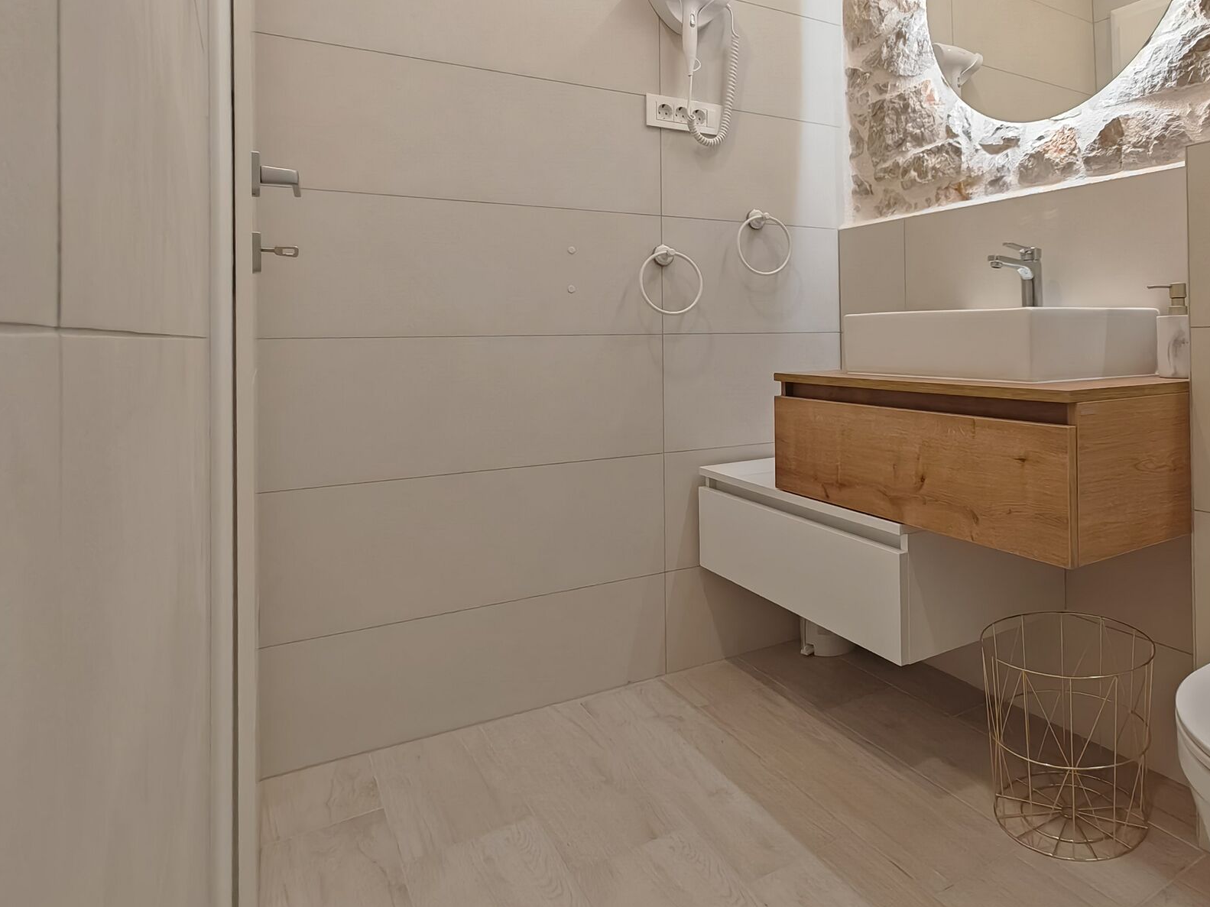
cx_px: 879
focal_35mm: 23
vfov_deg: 57.9
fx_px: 804
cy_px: 324
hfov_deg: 69.9
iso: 451
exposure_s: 1/50.3
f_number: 2
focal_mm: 1.82
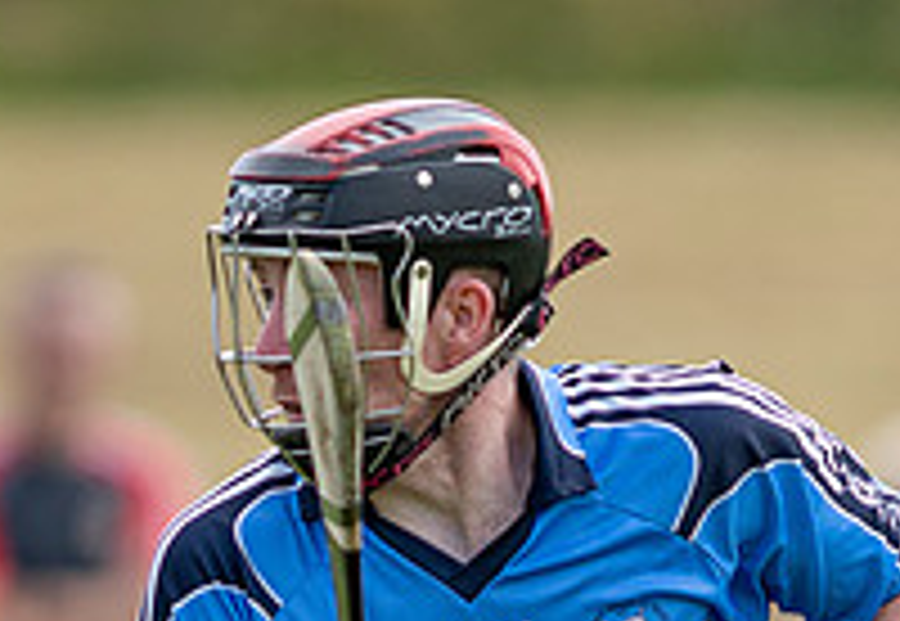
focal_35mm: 1890
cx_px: 377
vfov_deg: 0.7
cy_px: 1098
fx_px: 47761
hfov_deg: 1.1
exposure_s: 1/1600
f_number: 2.8
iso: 140
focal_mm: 300
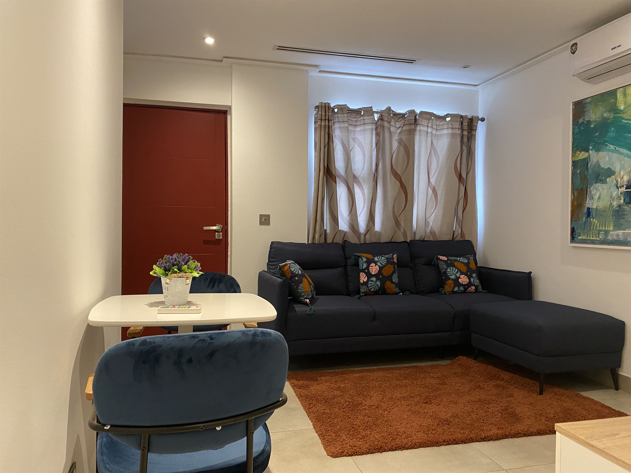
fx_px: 474
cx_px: 316
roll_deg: -0.6
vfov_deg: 53.1
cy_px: 236
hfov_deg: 67.3
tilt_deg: -1.5
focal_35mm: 26
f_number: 1.8
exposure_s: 1/50
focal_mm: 4.25
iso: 320
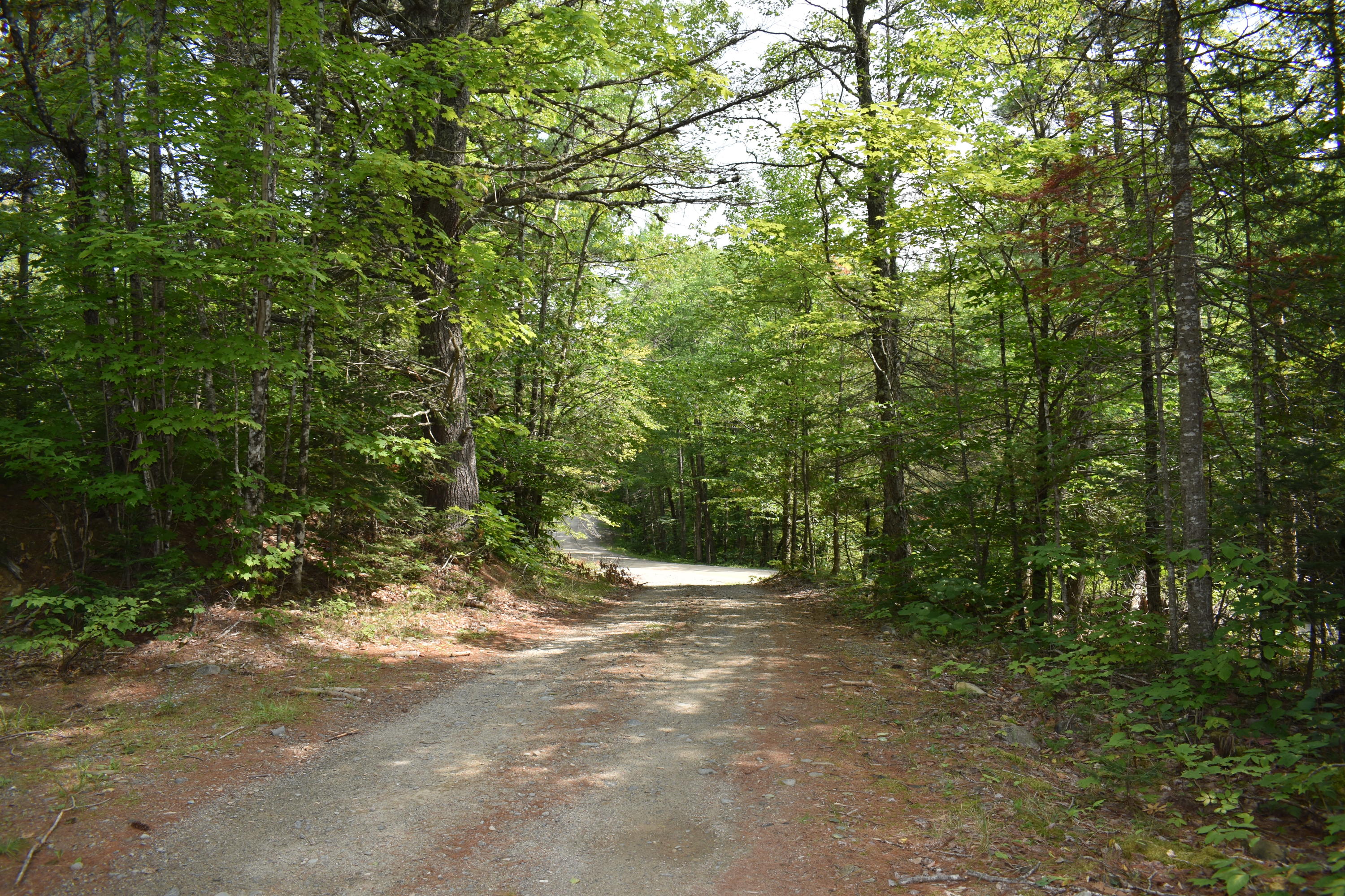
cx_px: 672
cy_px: 448
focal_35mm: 27
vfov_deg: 47.9
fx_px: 1009
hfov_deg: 67.4
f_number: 5
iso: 100
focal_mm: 18
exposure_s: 1/200
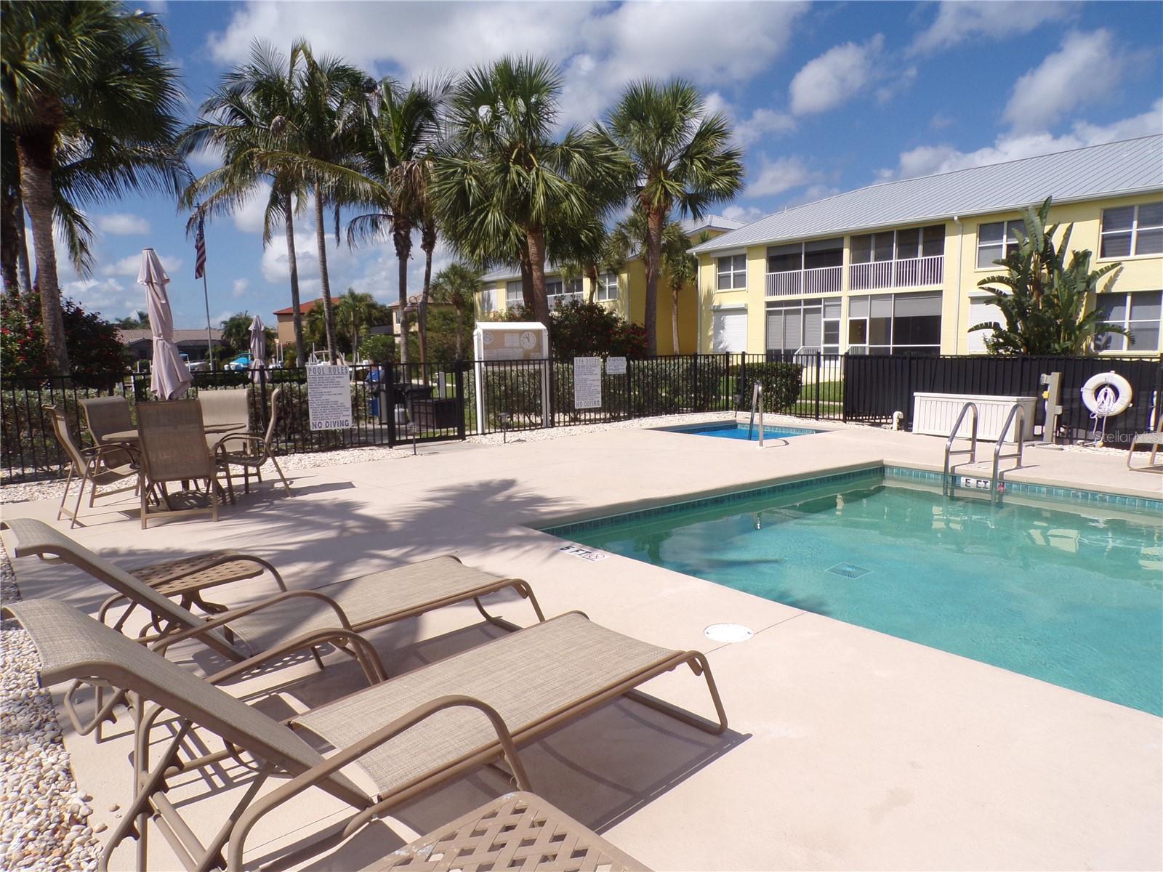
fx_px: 806
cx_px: 582
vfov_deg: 56.8
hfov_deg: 71.6
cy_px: 436
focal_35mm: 24
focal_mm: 4.3
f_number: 5.8
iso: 80
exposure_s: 1/550
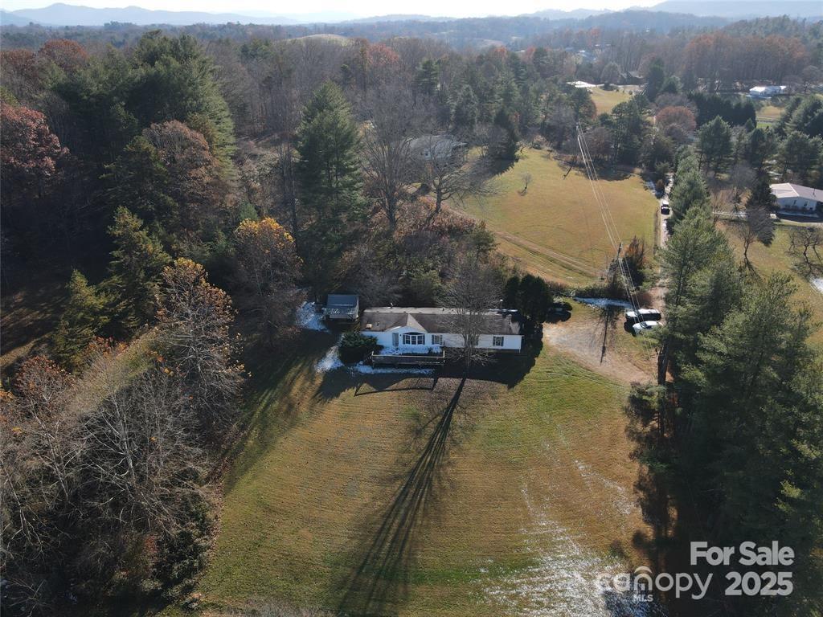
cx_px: 412
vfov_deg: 56.8
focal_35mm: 24
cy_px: 308
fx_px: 571
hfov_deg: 71.6
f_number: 2.8
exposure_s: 1/400
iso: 100
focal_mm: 4.5
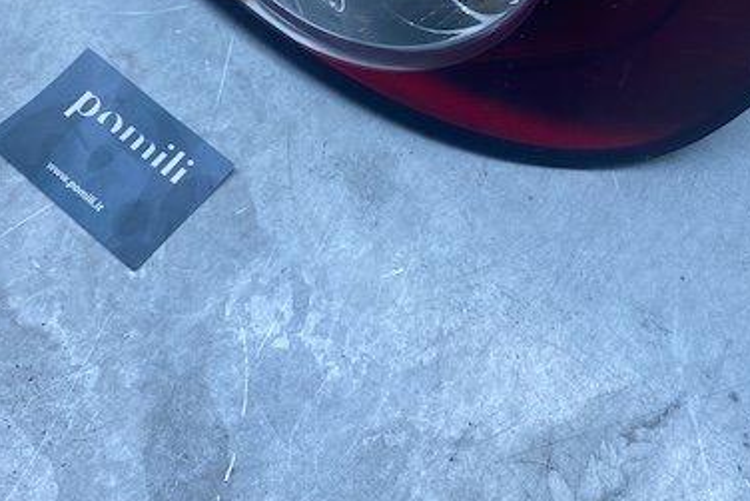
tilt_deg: -54.9
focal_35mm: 46
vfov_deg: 26.8
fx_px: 959
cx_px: 457
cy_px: -54
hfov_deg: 42.5
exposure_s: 1/698
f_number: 1.8
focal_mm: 4.25
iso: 32
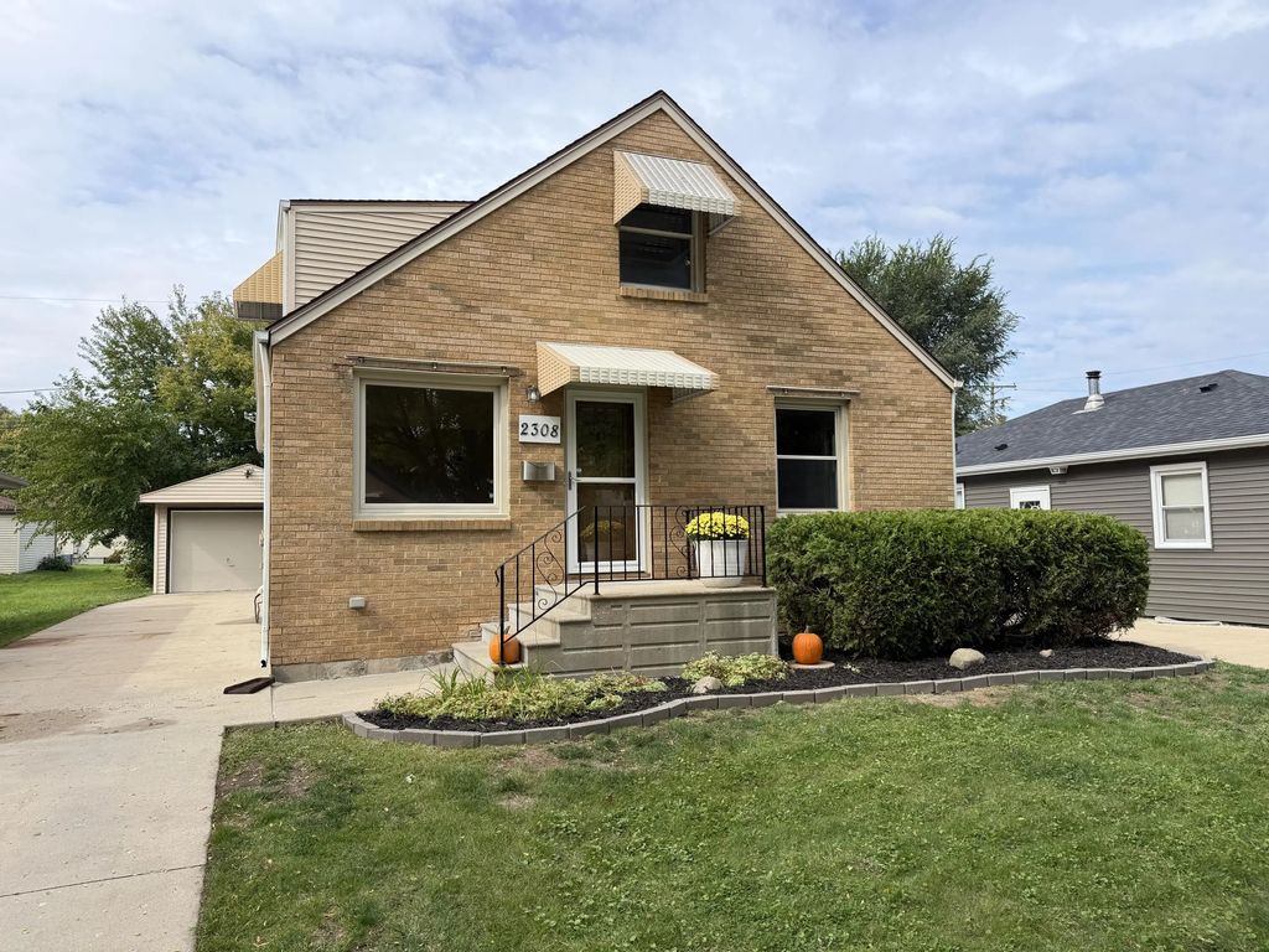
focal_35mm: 24
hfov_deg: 71.6
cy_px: 476
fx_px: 880
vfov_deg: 56.8
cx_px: 634
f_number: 1.78
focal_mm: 6.76
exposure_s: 1/2370
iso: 80
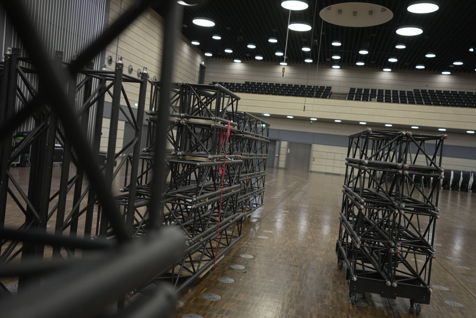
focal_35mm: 35
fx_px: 463
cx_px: 238
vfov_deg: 37.9
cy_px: 159
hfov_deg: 54.4
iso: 800
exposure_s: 1/100
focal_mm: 35
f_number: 2.8
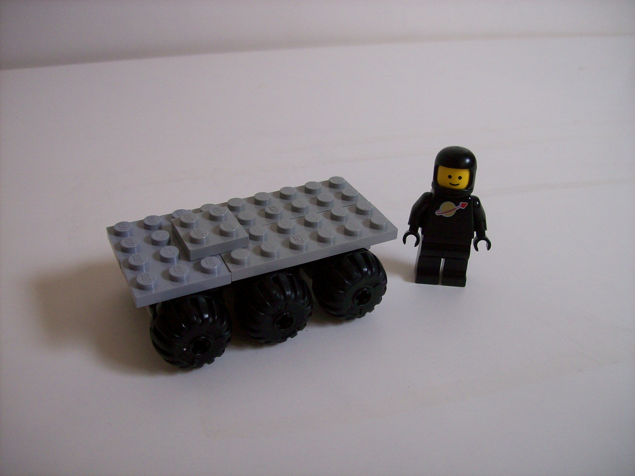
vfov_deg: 39.7
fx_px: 660
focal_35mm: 36
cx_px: 318
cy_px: 238
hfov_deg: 51.4
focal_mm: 6
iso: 80
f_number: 2.7
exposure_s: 1/34.5
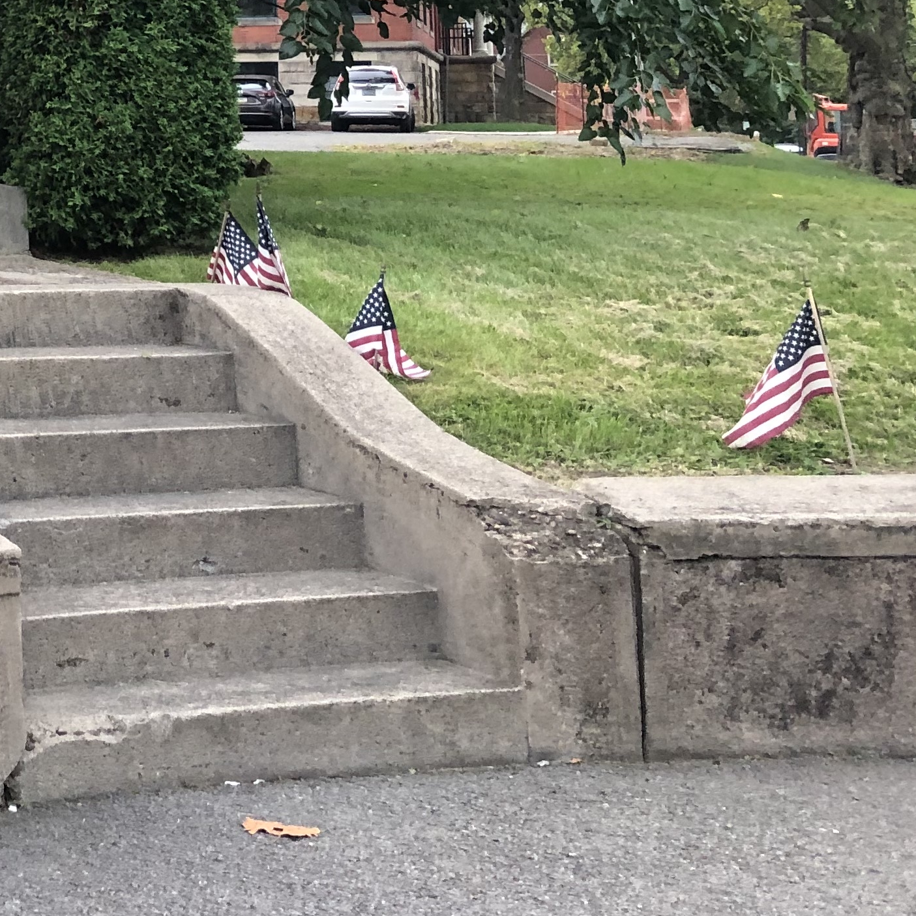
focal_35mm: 71
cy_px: -43
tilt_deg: +4.7
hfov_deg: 21.2
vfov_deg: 23.1
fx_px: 2126
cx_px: -391
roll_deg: -1.8
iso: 32
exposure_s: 1/30
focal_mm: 3.99
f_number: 1.8
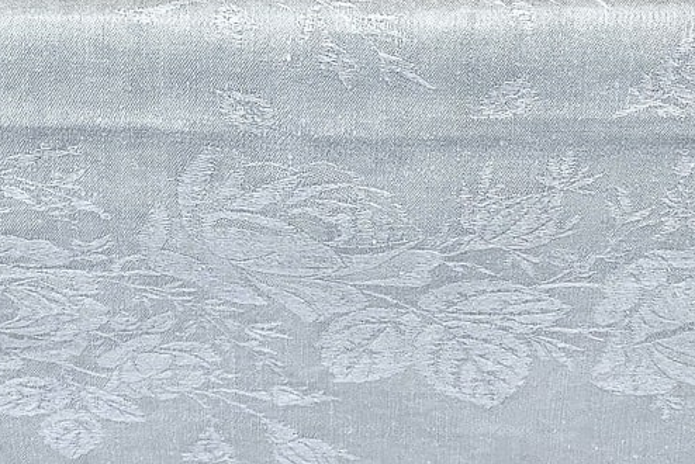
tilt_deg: -33.2
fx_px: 2163
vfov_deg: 11.9
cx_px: 300
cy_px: -141
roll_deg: +1.8
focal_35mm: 112
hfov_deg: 18.2
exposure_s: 1/65
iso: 200
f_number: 2
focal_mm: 6
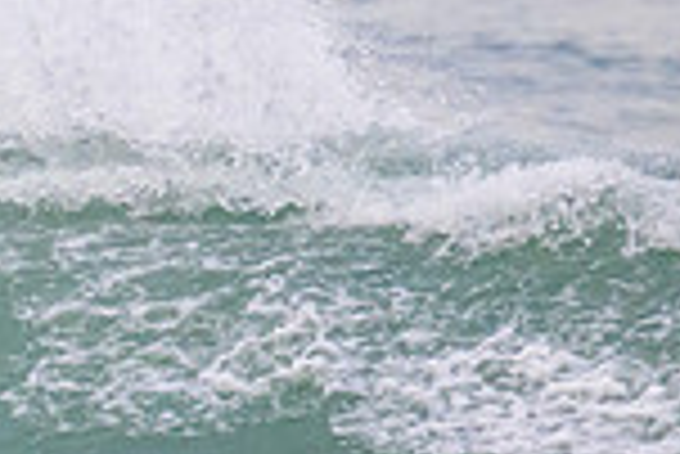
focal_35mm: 2762
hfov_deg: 0.7
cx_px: -585
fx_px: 52220
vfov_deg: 0.5
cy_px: 326
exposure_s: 1/2000
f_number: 11
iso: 3600
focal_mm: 690
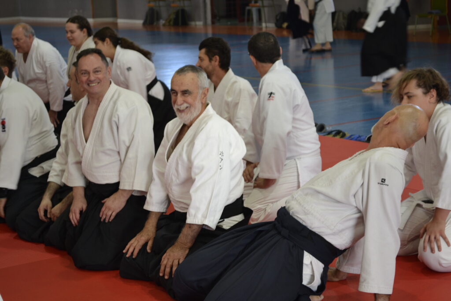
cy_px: 150
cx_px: 226
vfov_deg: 16.6
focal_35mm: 82
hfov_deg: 24.6
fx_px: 1034
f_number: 5.6
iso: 400
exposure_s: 1/25
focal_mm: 55
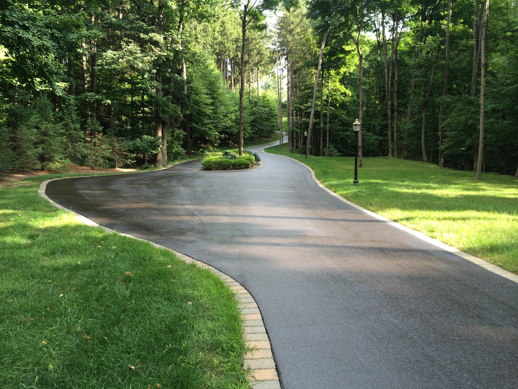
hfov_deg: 60.0
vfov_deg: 46.8
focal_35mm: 30
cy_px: 194
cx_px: 259
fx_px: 449
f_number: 2.2
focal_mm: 4.12
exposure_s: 1/120
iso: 40
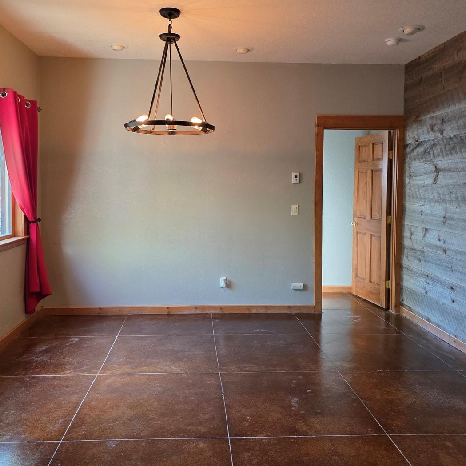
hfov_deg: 52.5
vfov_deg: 52.4
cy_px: 204
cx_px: 219
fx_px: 472
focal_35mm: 31
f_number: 1.7
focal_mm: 6.3
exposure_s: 1/120
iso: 320
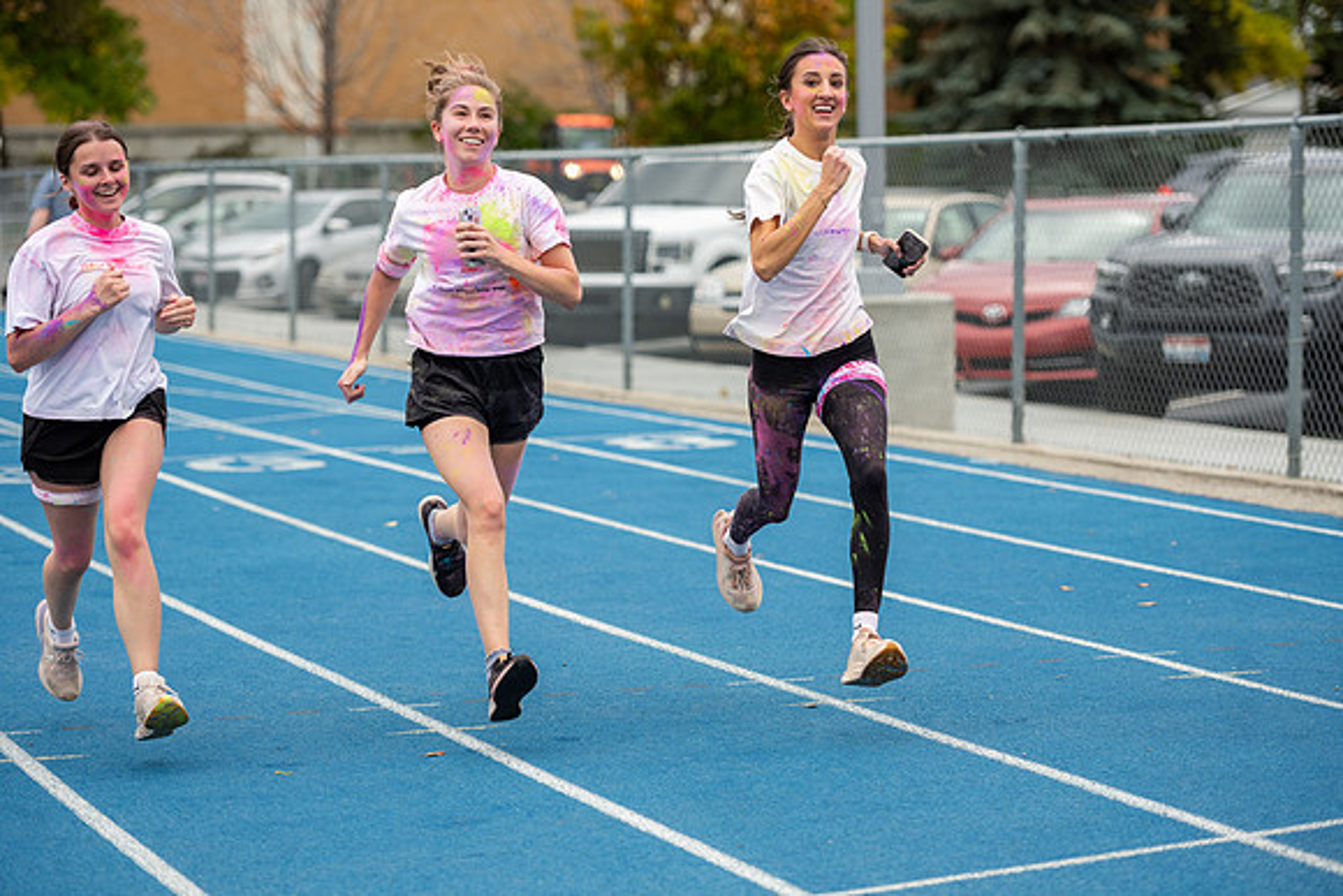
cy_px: 448
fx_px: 4328
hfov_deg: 17.6
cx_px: 672
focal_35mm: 116
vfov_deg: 11.8
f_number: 2.8
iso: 125
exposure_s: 1/640
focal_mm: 116
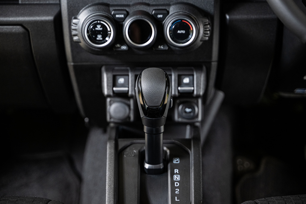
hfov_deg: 29.7
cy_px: 102
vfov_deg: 20.0
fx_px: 578
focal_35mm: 68
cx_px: 153
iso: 1600
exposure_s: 1/125
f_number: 2.8
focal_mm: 68
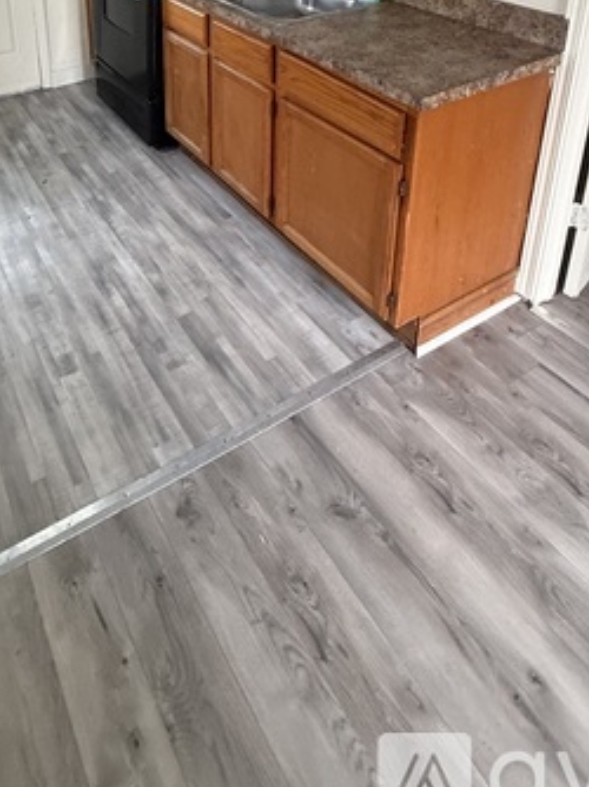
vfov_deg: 53.2
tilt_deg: -13.3
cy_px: 41
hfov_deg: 48.3
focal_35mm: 28
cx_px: 170
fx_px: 636
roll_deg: +3.1
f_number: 2.2
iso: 500
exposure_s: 1/60
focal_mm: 2.22
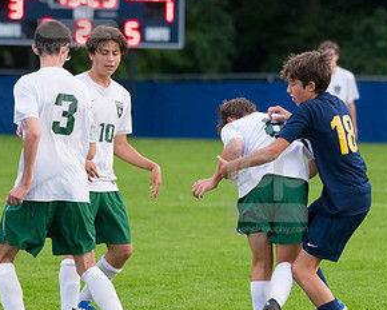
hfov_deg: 4.3
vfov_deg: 3.4
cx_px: 268
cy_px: 186
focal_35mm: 451
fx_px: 5166
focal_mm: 240
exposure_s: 1/2000
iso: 3200
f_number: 5.6
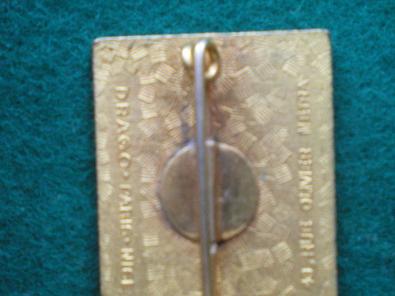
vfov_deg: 27.4
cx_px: 193
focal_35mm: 53
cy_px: 195
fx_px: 605
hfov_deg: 36.2
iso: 400
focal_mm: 6.3
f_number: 3.1
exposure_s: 1/30
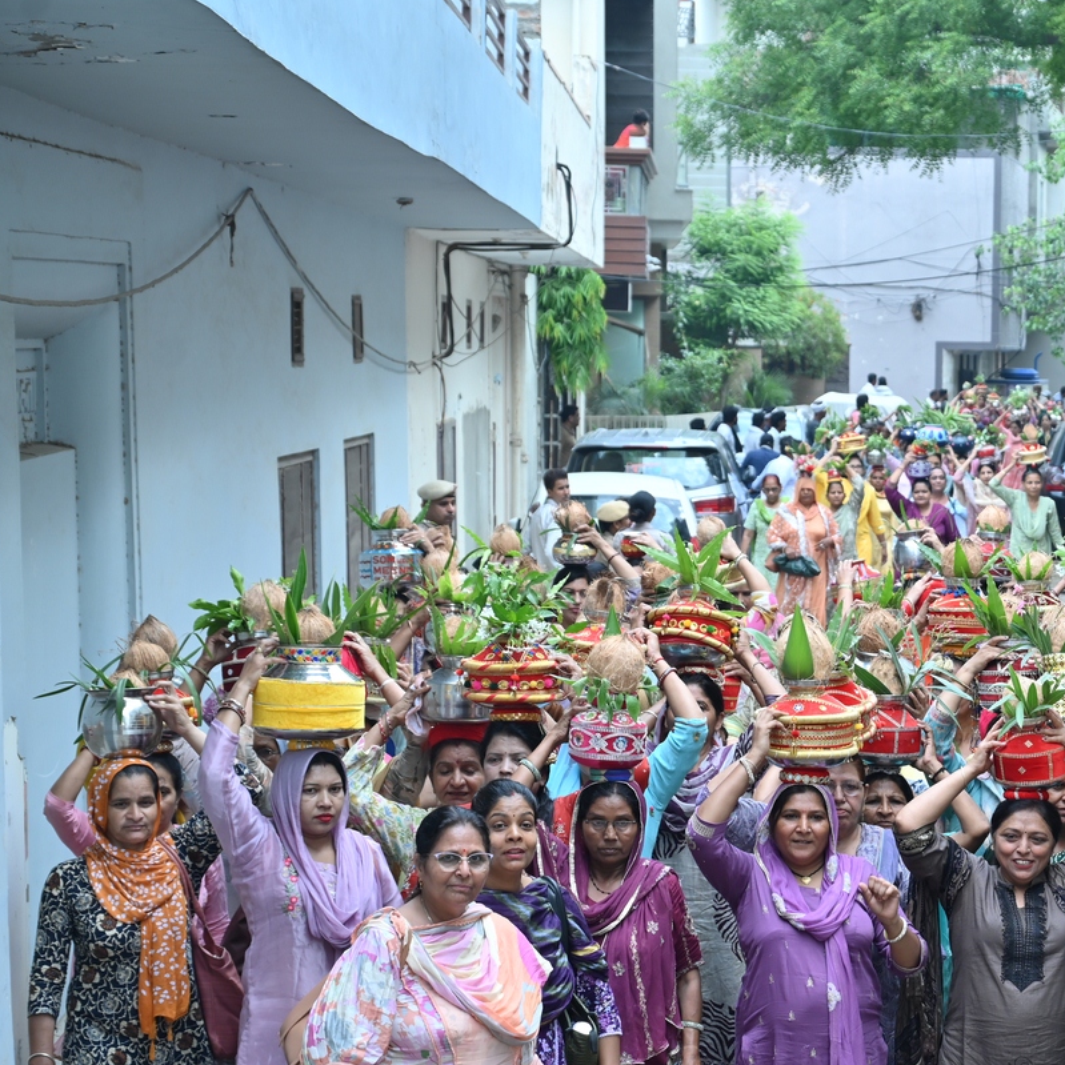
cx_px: 1044
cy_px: 718
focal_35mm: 88
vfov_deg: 19.7
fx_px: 3063
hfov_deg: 19.2
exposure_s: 1/200
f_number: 4.5
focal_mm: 51
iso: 160
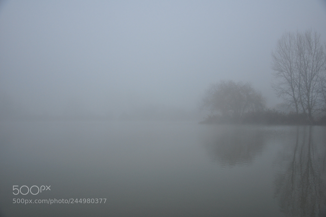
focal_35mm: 33
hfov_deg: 57.3
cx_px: 163
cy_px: 108
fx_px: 298
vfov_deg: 39.9
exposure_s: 1/20
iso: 320
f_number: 4
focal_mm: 22
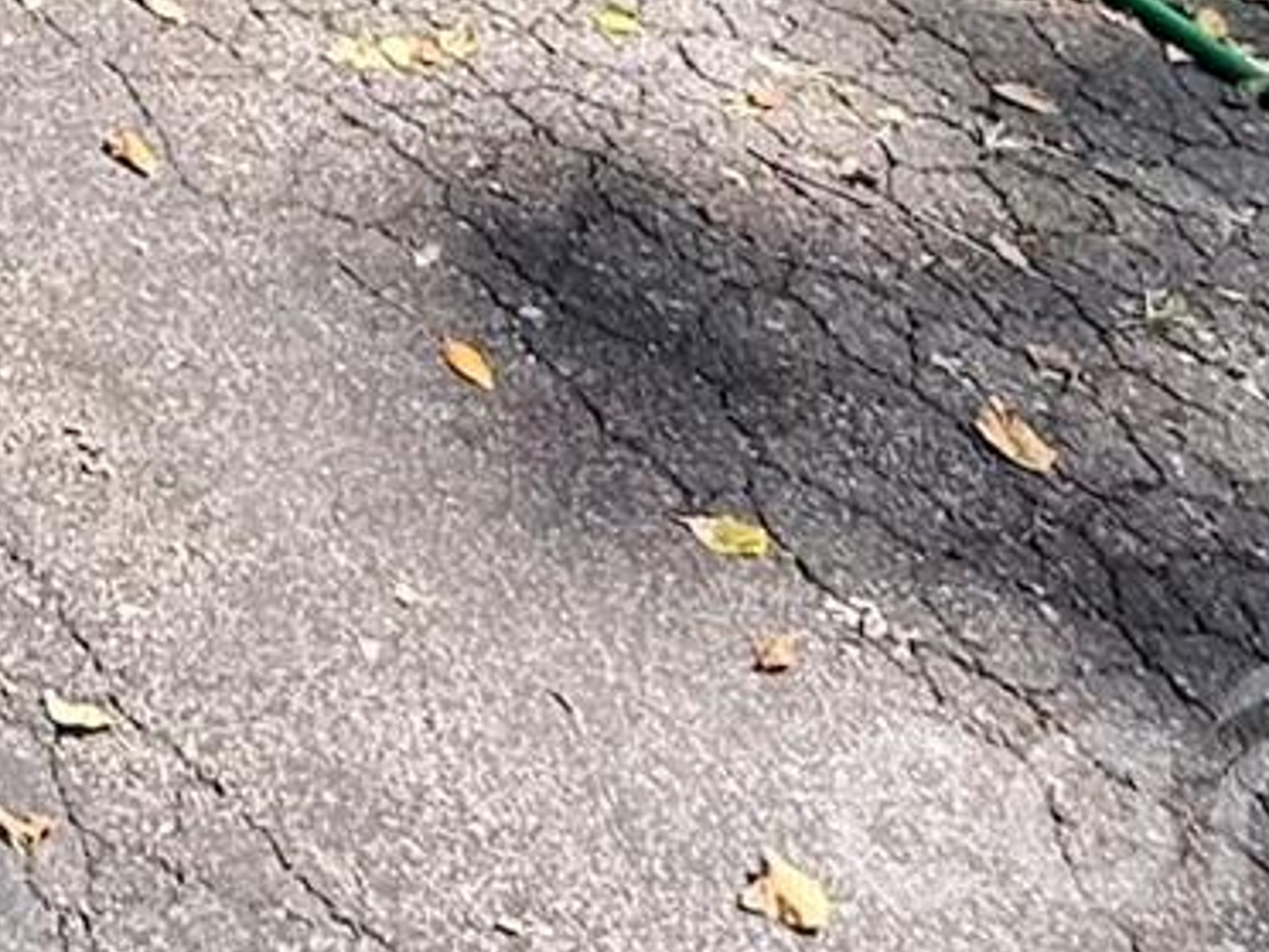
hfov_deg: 21.4
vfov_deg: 12.8
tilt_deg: -0.8
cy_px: -1546
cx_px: -614
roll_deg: -1.6
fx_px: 2823
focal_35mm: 77
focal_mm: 2.22
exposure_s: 1/554
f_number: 2.2
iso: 50
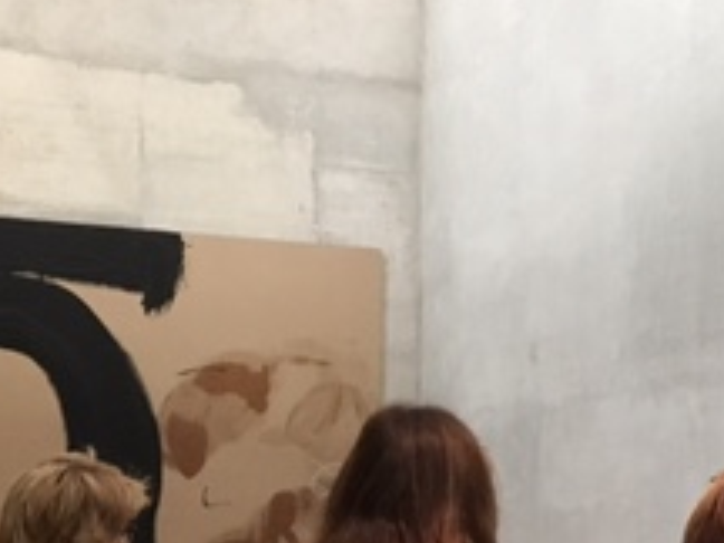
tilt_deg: +0.4
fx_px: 1799
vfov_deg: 16.7
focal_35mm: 86
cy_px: 570
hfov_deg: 22.8
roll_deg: -0.4
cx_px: 365
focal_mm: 4.15
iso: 200
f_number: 2.2
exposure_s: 1/25
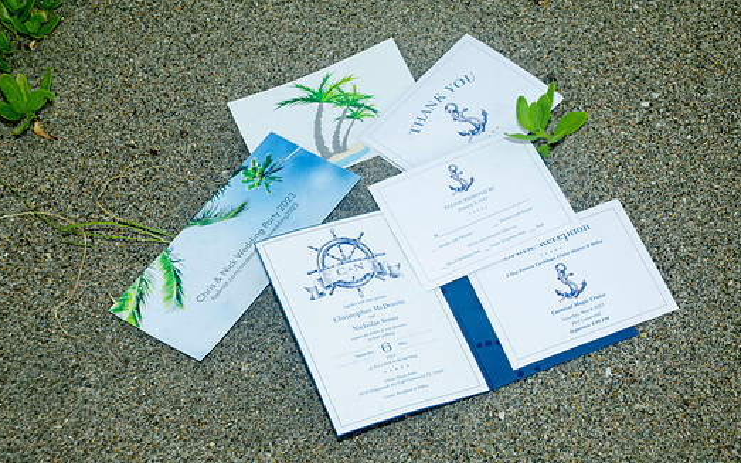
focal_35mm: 88
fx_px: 1777
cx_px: 390
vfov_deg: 14.9
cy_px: 225
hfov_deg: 23.5
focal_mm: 52
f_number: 6.3
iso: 100
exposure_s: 1/250
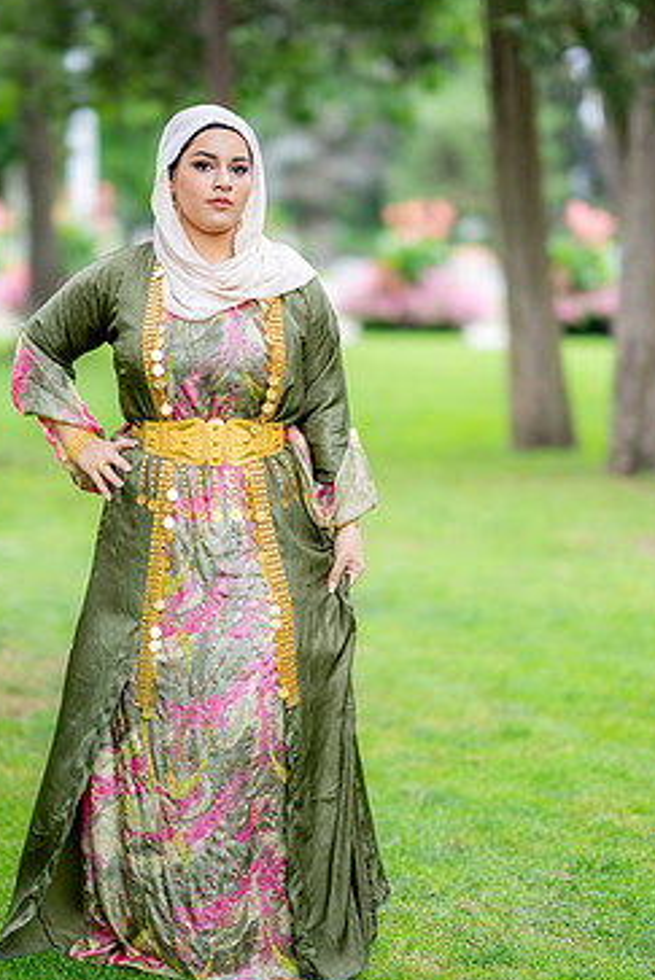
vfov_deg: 19.4
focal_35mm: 105
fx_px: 2863
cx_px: 278
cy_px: 525
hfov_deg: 13.0
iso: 100
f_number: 1.4
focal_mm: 85
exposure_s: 1/640
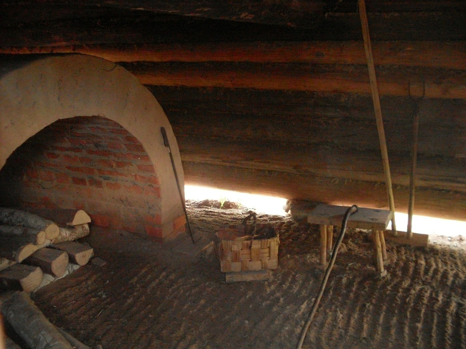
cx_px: 233
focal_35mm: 38
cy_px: 174
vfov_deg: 37.7
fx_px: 512
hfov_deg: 49.0
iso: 400
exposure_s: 1/20
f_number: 2.8
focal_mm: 6.3
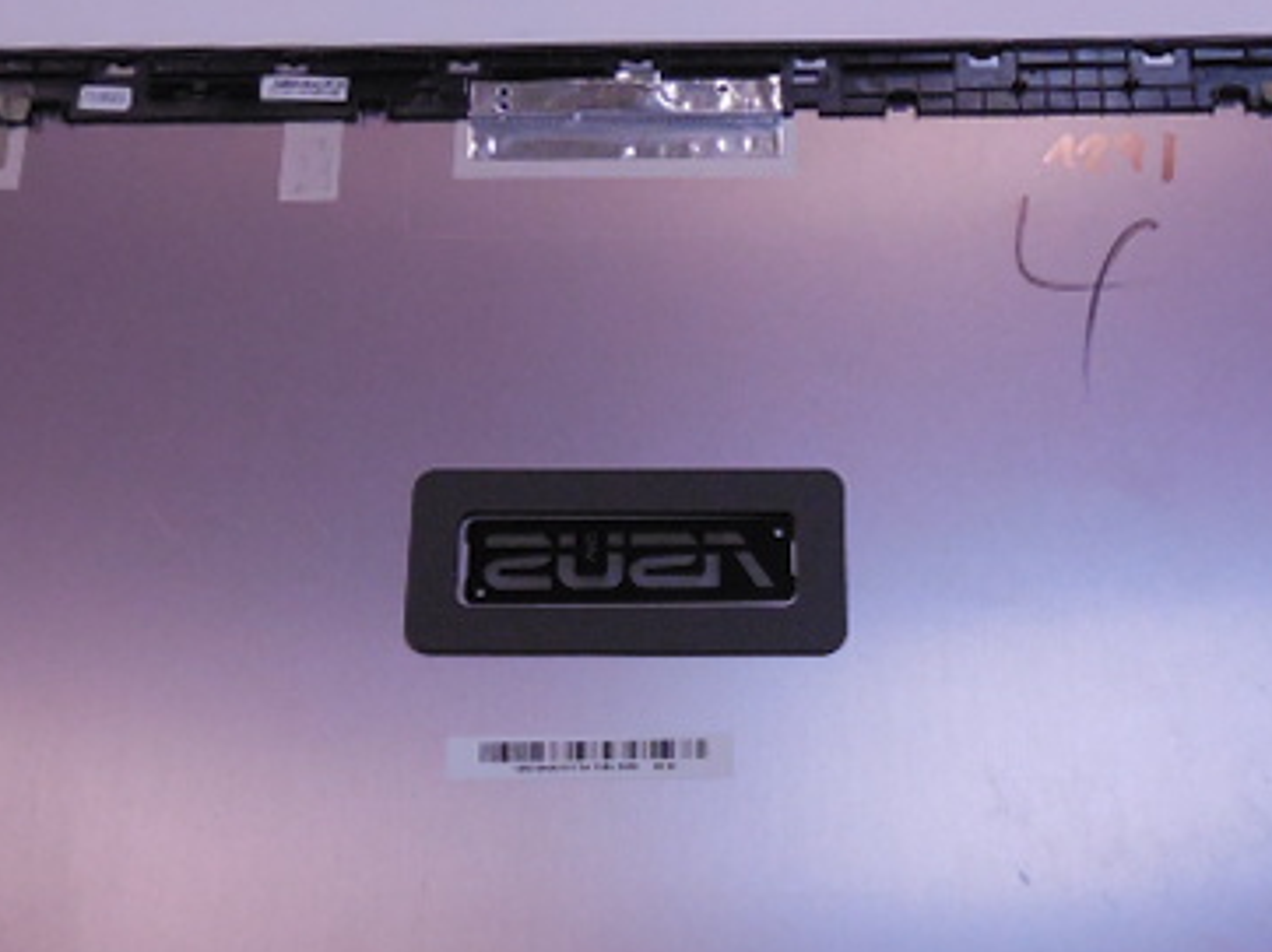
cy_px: 685
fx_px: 1689
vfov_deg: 31.1
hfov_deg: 41.2
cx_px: 692
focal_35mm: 46
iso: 800
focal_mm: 4.6
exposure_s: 1/125
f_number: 3.5
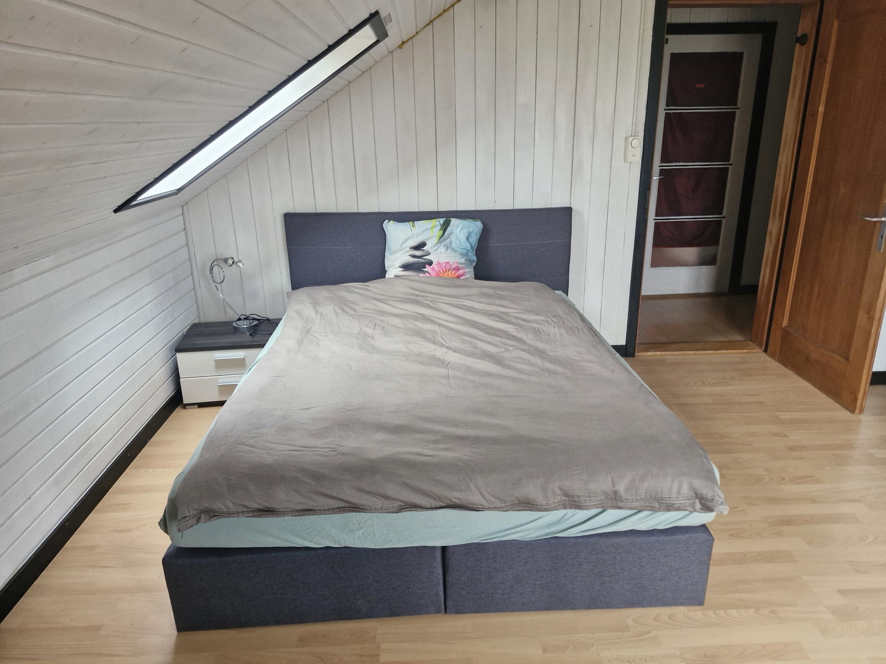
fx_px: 589
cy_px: 332
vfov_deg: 58.9
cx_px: 443
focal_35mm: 23
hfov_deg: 73.9
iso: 400
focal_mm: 5.54
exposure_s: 1/100
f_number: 1.8
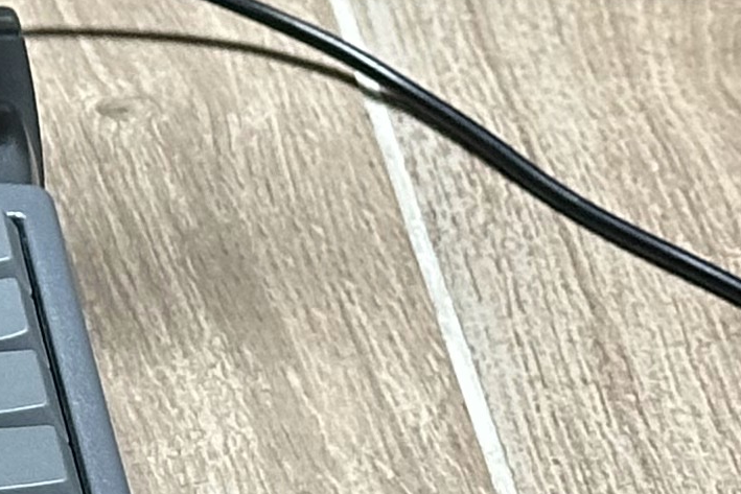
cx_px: -932
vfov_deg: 4.8
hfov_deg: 6.9
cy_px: -51
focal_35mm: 284
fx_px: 5846
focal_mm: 6.86
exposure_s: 1/60
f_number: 1.78
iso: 200
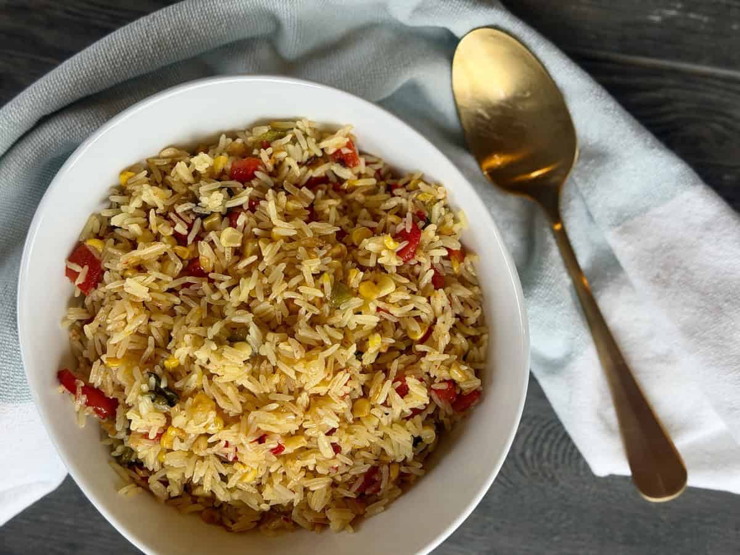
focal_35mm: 48
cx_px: 370
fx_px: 1026
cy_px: 278
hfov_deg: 39.7
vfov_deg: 30.3
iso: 64
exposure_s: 1/111
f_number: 1.8
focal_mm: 6.8
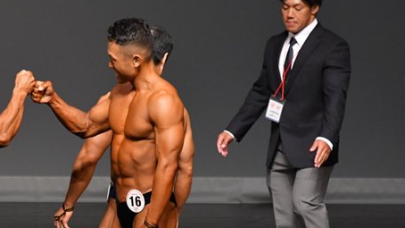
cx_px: 87
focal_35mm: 563
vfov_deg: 2.2
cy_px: 223
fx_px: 6044
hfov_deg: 3.8
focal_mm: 210
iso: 2500
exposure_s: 1/400
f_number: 5.6
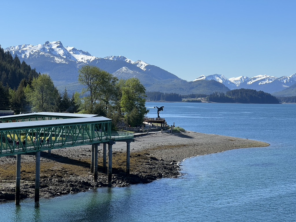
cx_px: 148
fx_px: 658
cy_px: 111
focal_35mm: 77
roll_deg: -0.3
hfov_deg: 25.3
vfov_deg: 19.1
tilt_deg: -1.0
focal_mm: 9
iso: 32
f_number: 2.8
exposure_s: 1/968
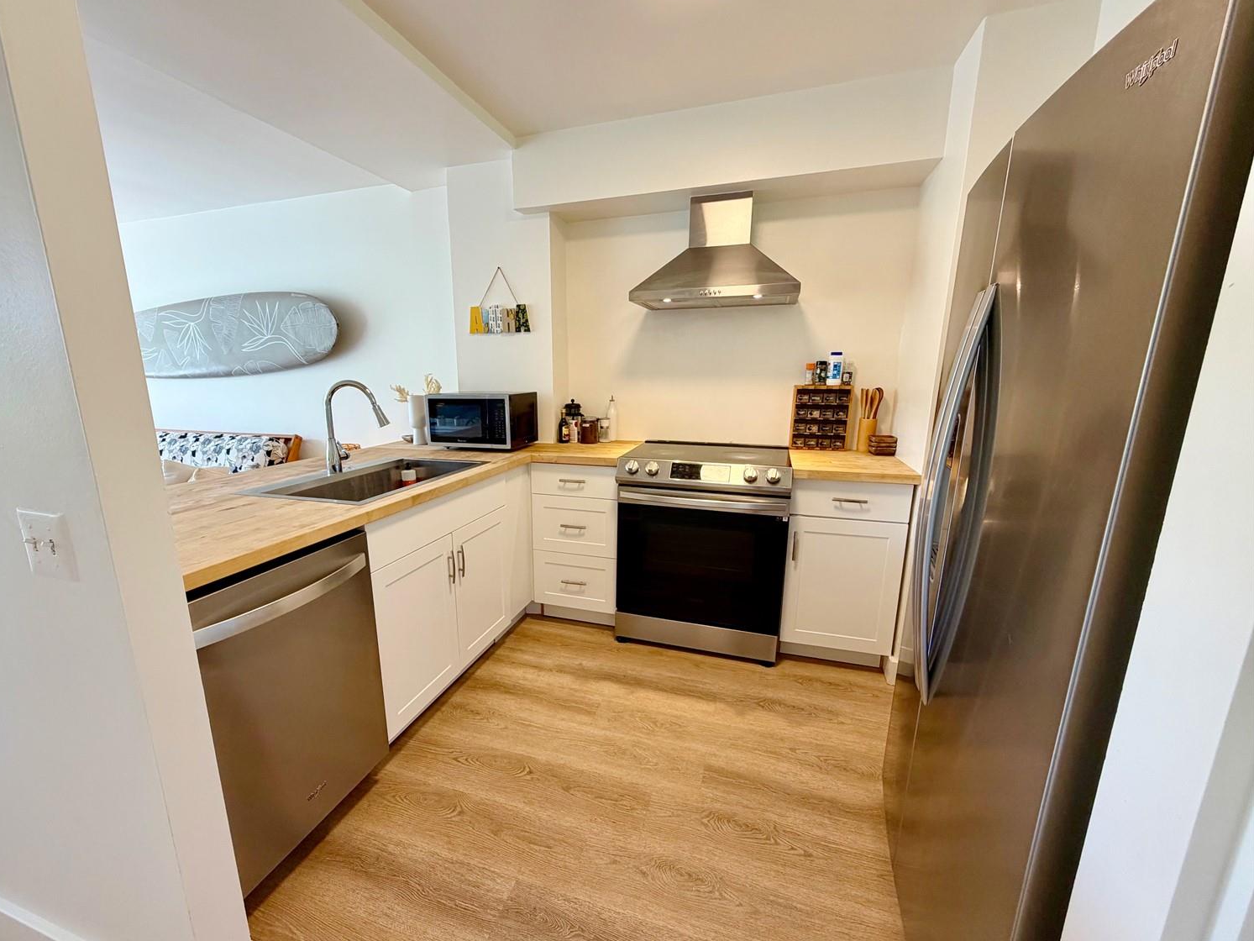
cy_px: 491
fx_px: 543
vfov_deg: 81.7
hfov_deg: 98.0
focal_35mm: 15
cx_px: 584
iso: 200
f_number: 2.2
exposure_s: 1/120
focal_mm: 2.22
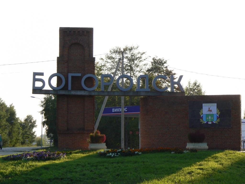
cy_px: 92
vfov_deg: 14.5
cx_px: 122
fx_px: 722
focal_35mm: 102
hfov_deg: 19.3
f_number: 5.6
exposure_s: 1/200
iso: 80
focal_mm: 16.9
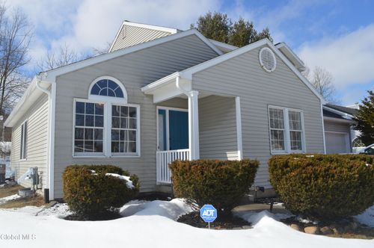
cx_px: 187
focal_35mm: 27
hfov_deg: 67.4
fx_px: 280
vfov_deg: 47.8
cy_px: 124
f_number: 9
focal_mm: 18
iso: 100
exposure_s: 1/320
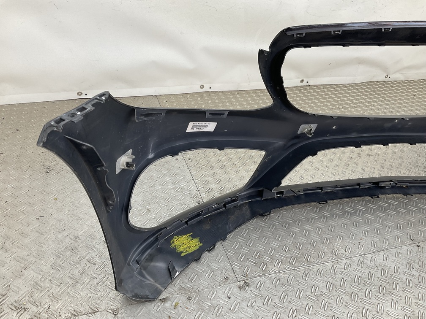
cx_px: 213
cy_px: 160
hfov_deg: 61.7
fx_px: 357
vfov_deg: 48.2
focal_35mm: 29
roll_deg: -9.4
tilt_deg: -31.8
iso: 32
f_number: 1.8
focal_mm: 3
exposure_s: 1/120
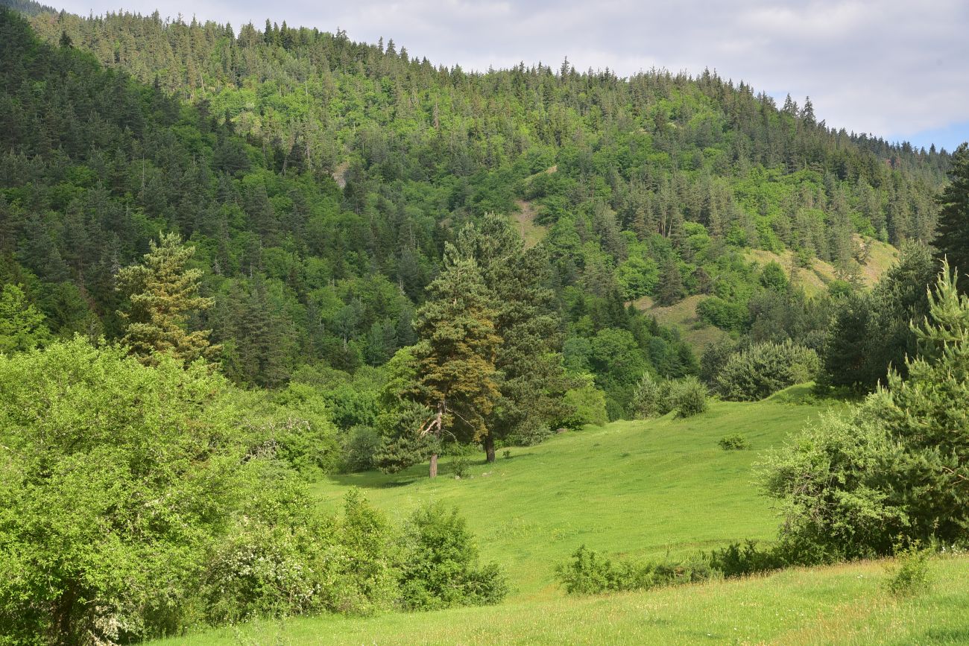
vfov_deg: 20.9
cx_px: 484
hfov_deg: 31.0
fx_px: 1750
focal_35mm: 65
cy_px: 323
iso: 125
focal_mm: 65
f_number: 10
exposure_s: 1/125
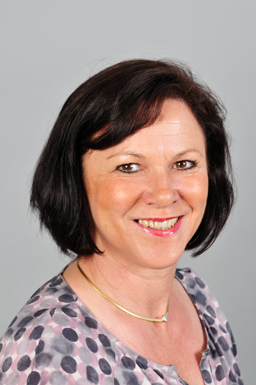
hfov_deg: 13.0
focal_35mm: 105
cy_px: 192
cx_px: 128
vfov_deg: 19.5
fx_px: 1123
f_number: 8
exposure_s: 1/80
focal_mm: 70
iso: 200
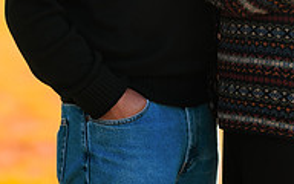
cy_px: -133
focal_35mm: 323
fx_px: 2588
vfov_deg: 4.0
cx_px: 213
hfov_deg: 6.5
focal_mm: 135
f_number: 1.8
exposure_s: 1/400
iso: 100
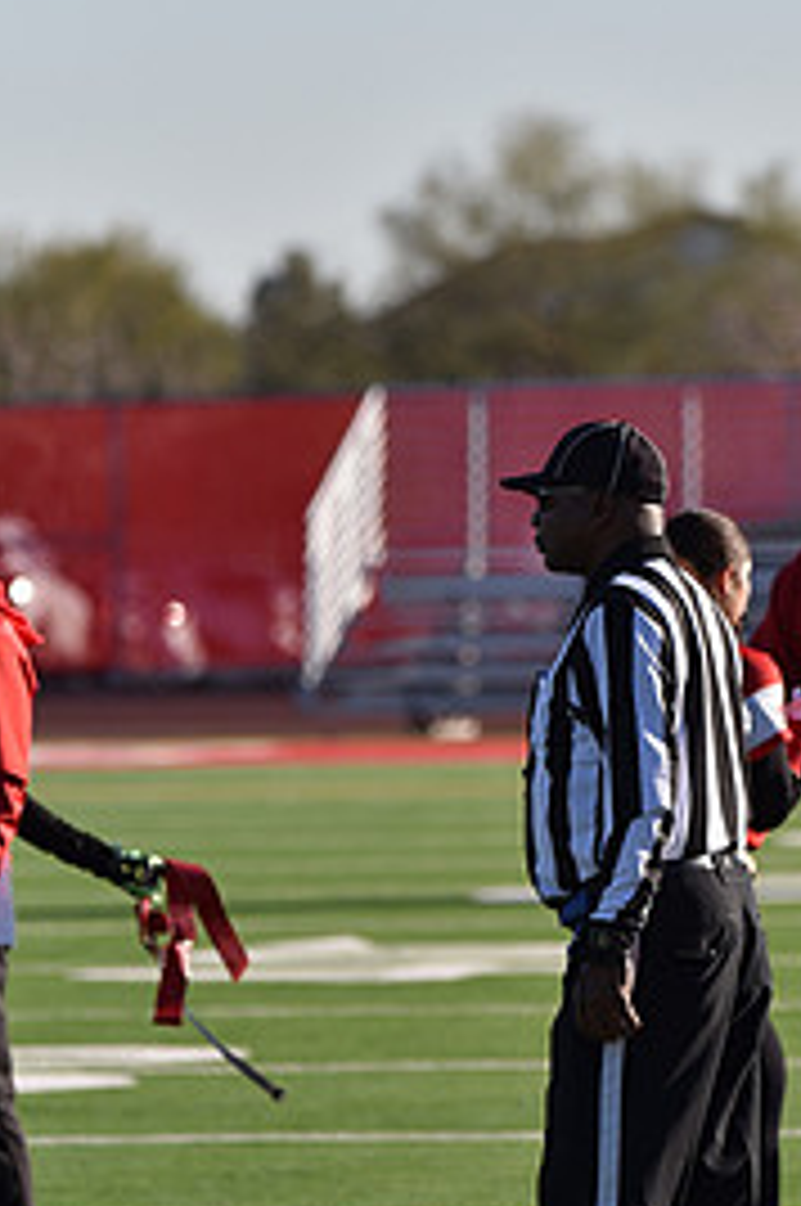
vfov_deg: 4.7
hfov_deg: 3.1
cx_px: 616
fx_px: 14622
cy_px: 702
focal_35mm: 437
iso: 180
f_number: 5.6
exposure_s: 1/1000
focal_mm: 260
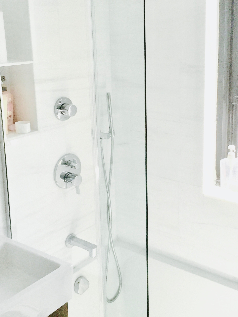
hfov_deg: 30.6
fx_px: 431
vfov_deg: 40.3
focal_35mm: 47
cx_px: 164
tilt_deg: -14.1
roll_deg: +0.5
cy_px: 127
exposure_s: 1/243
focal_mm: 4.15
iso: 32
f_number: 2.2
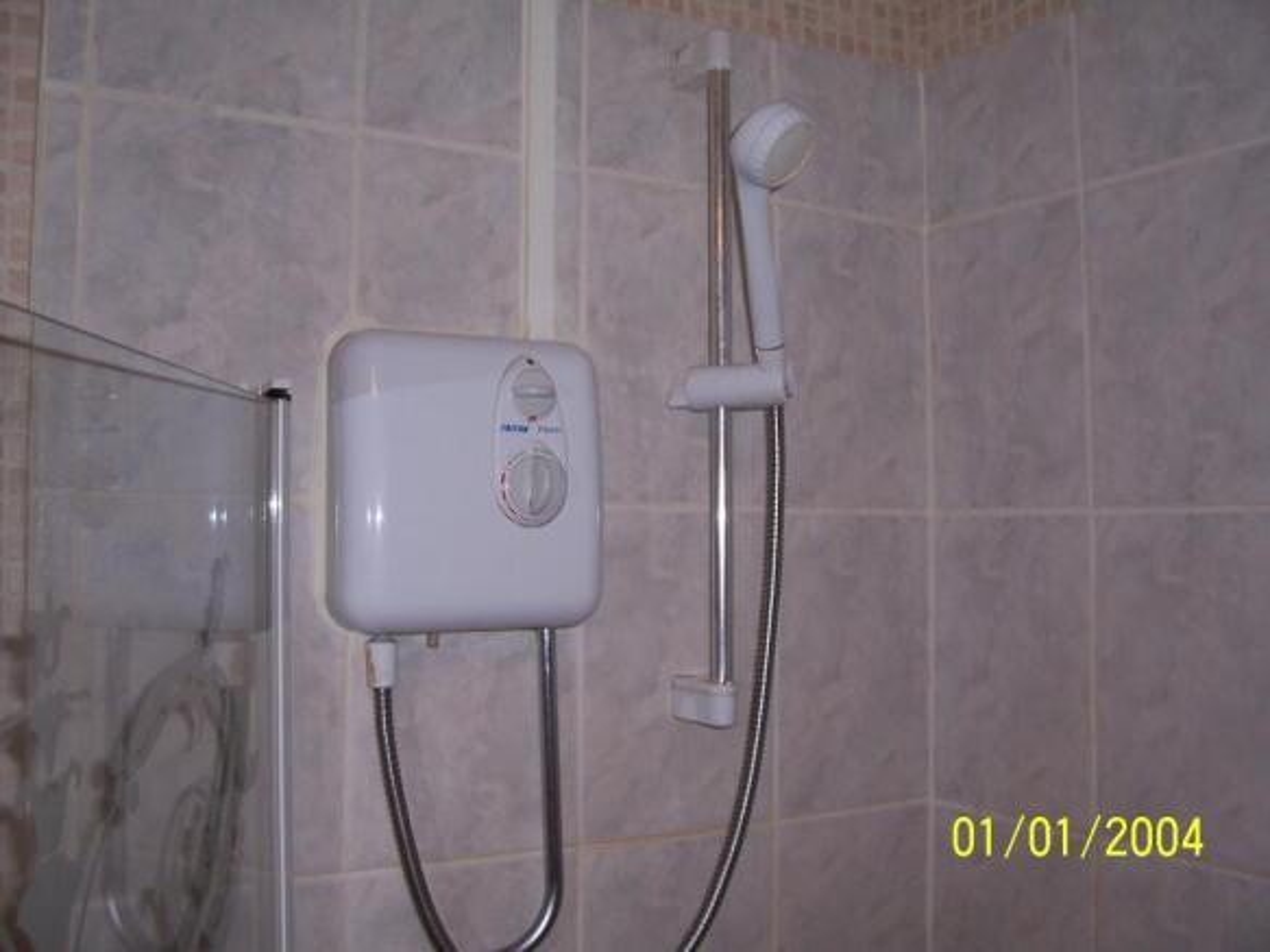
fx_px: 1247
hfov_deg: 54.0
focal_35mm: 34
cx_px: 635
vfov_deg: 41.8
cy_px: 476
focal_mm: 5.6
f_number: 2.7
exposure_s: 1/60
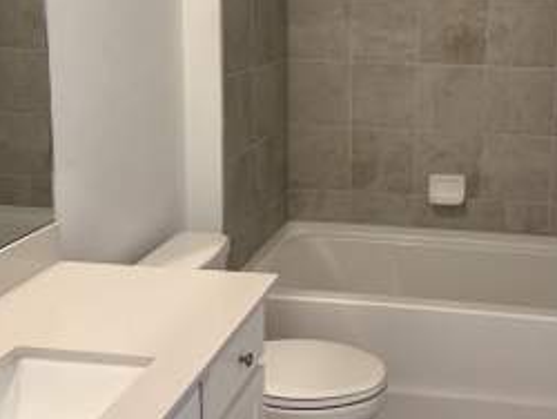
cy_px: 109
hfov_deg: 40.2
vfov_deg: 31.1
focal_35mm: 46
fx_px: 741
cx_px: 405
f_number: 1.78
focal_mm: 6.76
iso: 125
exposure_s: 1/60
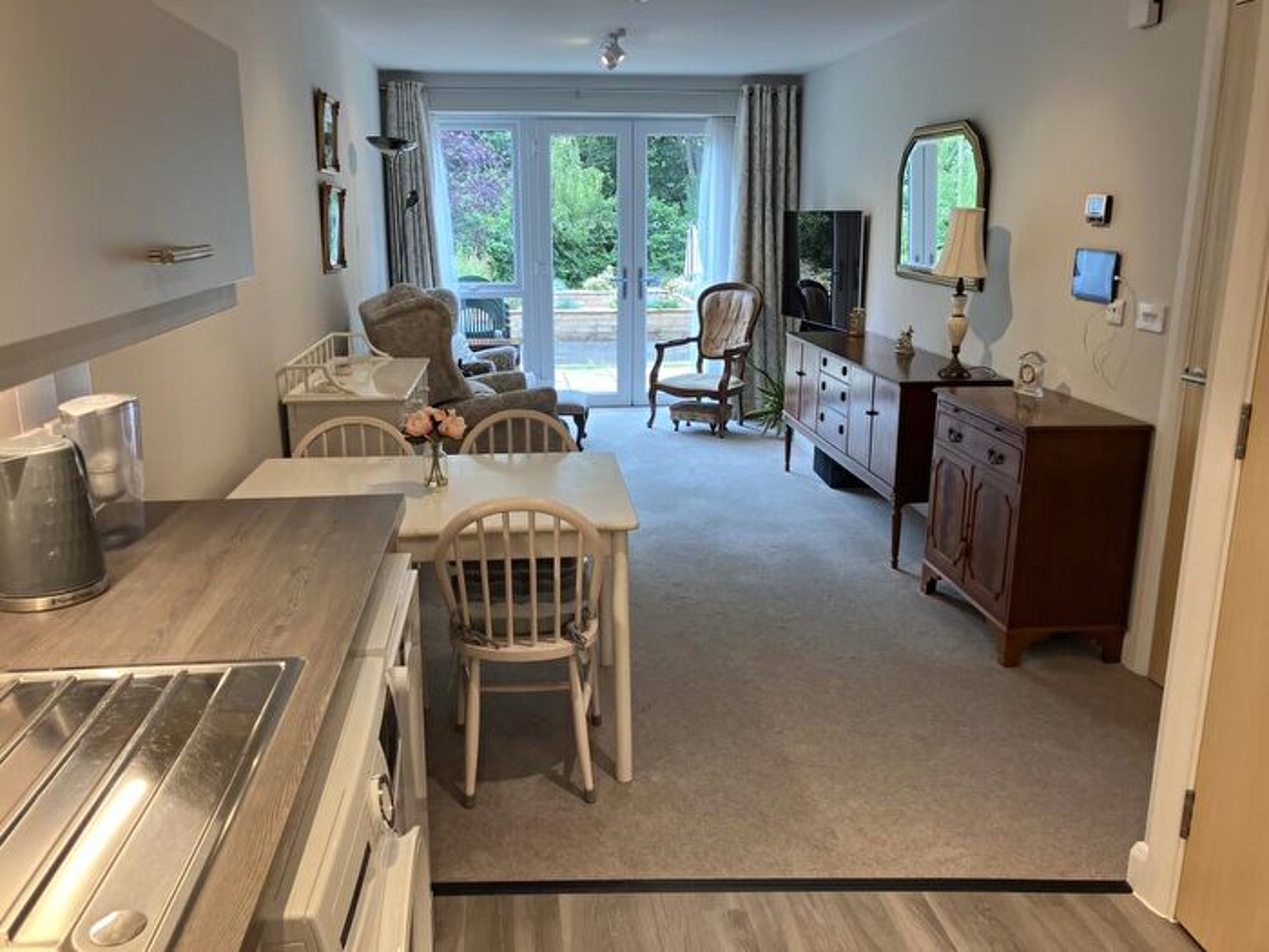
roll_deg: +1.1
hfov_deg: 63.4
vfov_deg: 49.7
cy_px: 476
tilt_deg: -13.5
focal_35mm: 28
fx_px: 1026
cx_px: 634
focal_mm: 3.99
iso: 80
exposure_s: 1/100
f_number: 1.8
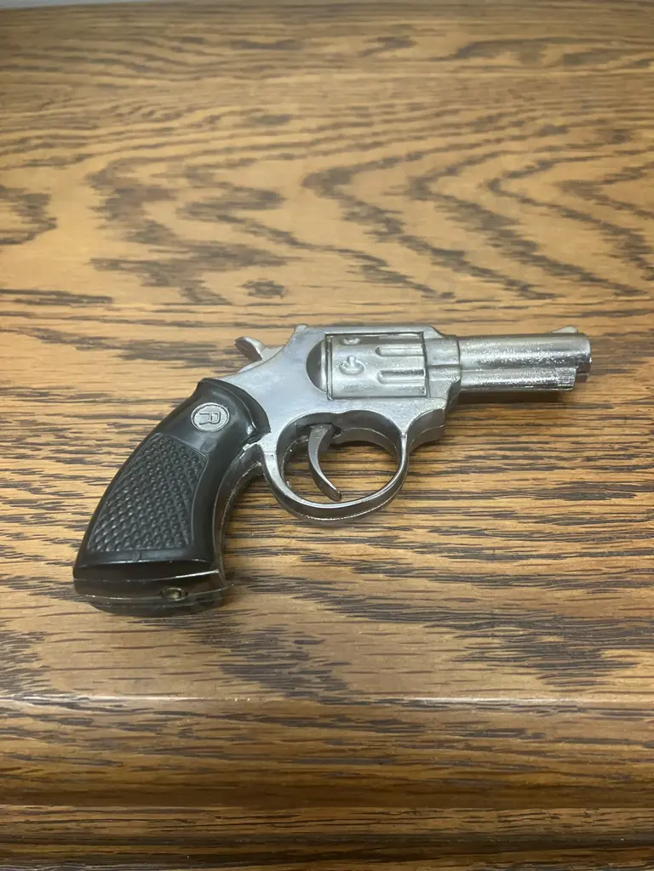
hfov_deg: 49.7
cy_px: 436
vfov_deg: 63.4
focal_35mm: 28
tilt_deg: -51.7
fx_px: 705
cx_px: 327
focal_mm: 3.99
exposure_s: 1/33
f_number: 1.8
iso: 250
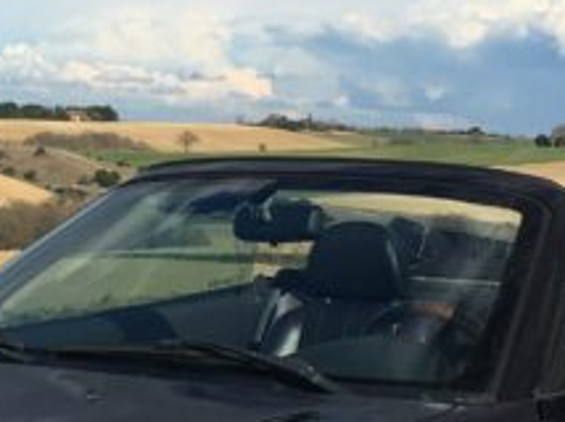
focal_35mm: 139
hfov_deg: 13.8
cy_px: 219
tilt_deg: -3.1
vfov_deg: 10.6
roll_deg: -1.7
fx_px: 2266
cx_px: -124
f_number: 2.2
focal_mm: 4.15
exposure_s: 1/1972
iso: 25
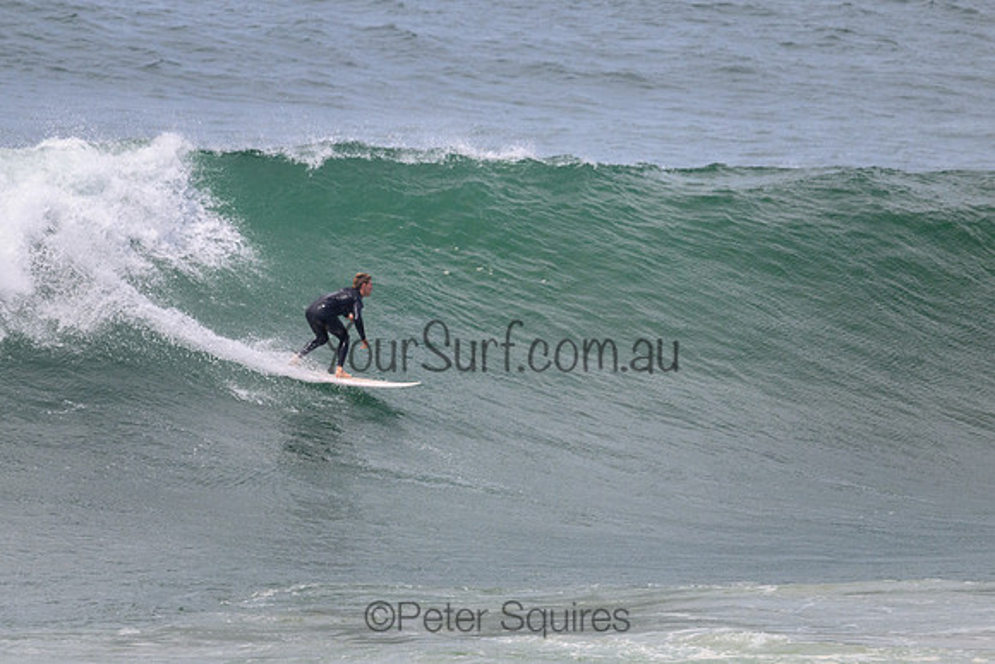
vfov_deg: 1.9
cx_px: 414
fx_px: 19810
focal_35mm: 717
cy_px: 322
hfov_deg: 2.9
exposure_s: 1/2000
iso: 900
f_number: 11
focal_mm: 540
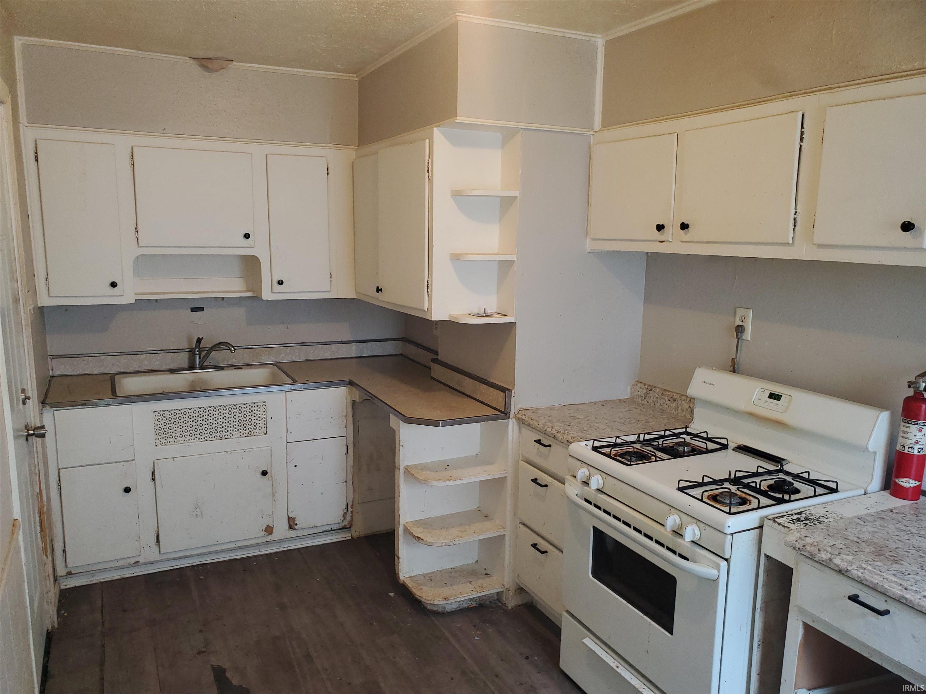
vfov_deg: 53.1
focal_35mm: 26
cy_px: 347
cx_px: 463
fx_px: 696
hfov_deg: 67.3
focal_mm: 4.3
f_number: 2.4
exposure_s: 1/40
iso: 125
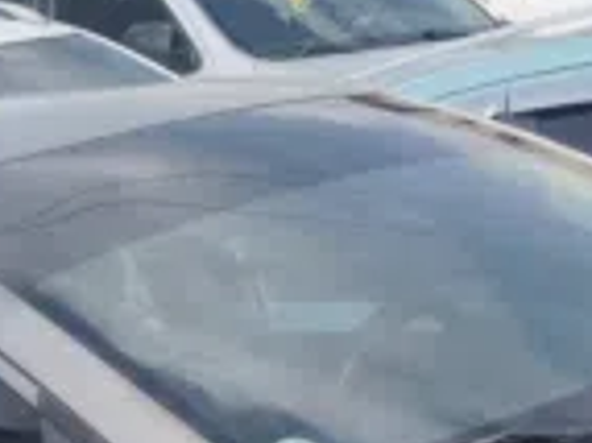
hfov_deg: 15.2
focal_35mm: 130
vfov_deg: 10.5
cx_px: 368
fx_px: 2221
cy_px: 865
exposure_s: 1/1600
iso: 50
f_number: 1.8
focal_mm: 4.25
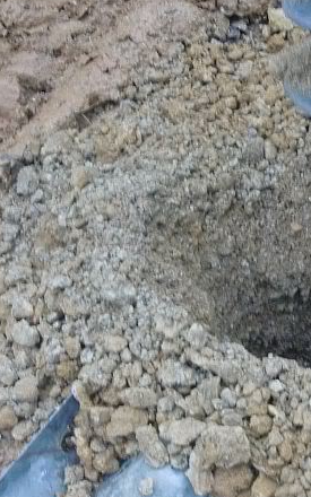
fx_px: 1410
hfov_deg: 12.3
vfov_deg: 20.0
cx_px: 356
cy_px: 274
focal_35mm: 104
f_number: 4.3
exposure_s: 1/60
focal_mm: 9.5
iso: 250
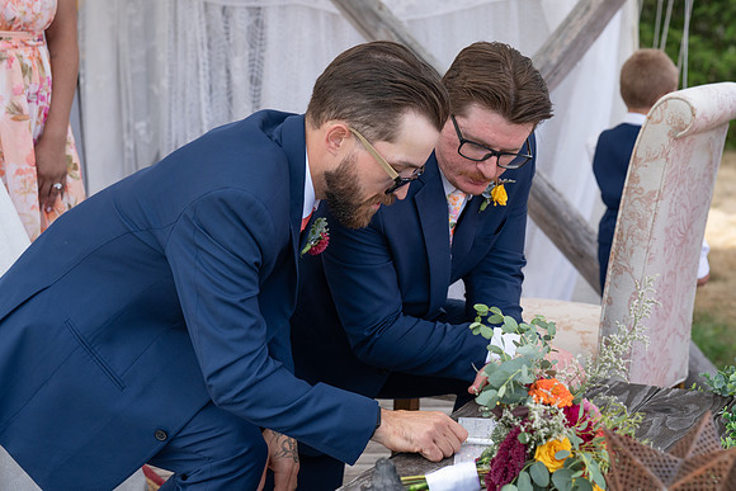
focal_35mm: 67
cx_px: 368
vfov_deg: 20.3
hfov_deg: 30.1
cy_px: 246
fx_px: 1370
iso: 400
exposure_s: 1/400
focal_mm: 67
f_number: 5
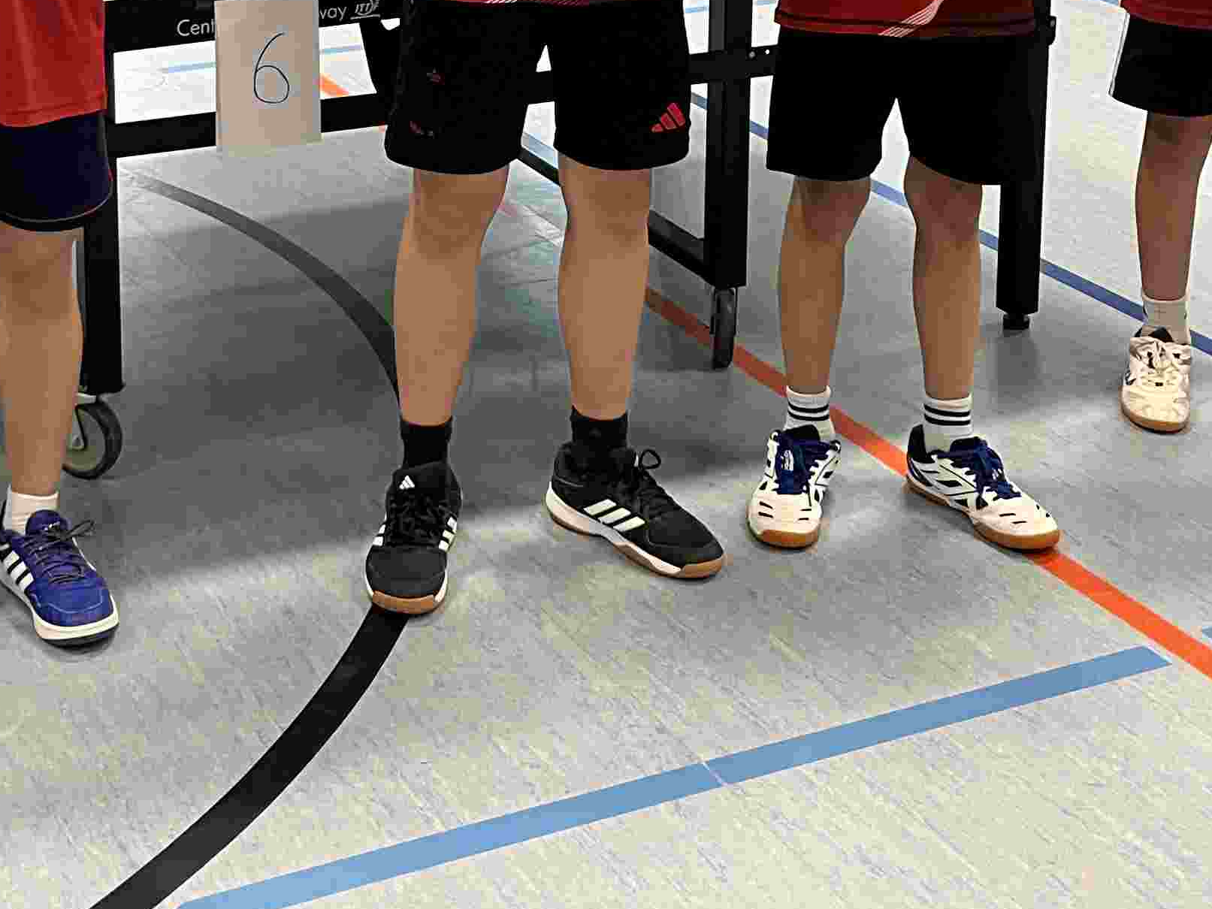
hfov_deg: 29.6
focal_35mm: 65
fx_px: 2276
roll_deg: -0.1
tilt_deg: -10.7
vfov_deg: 21.2
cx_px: 385
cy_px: -137
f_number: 1.6
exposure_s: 1/50
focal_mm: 5.1
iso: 64
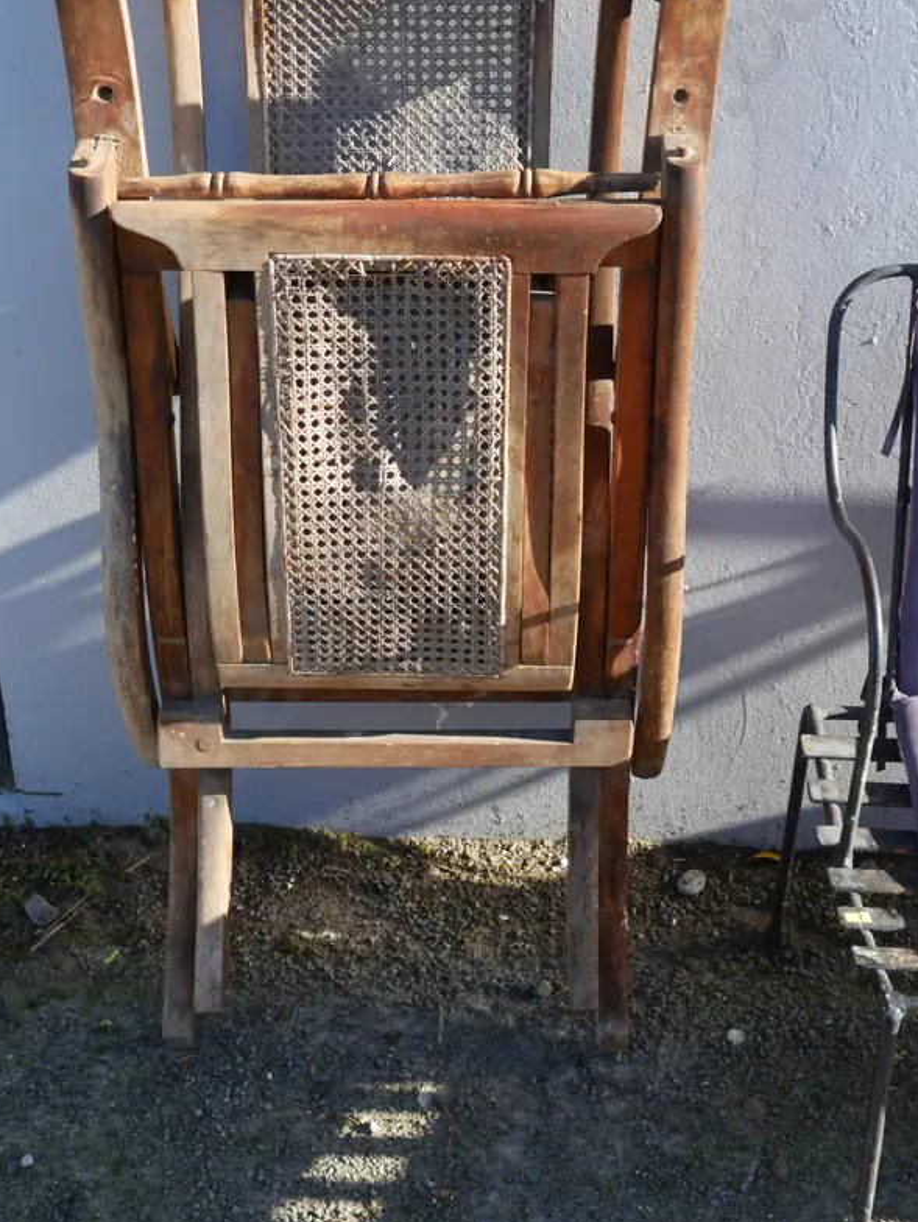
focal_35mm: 47
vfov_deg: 40.1
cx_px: 450
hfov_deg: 30.9
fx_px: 1660
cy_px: 446
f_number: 5.6
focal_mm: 18
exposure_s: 1/200
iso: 200
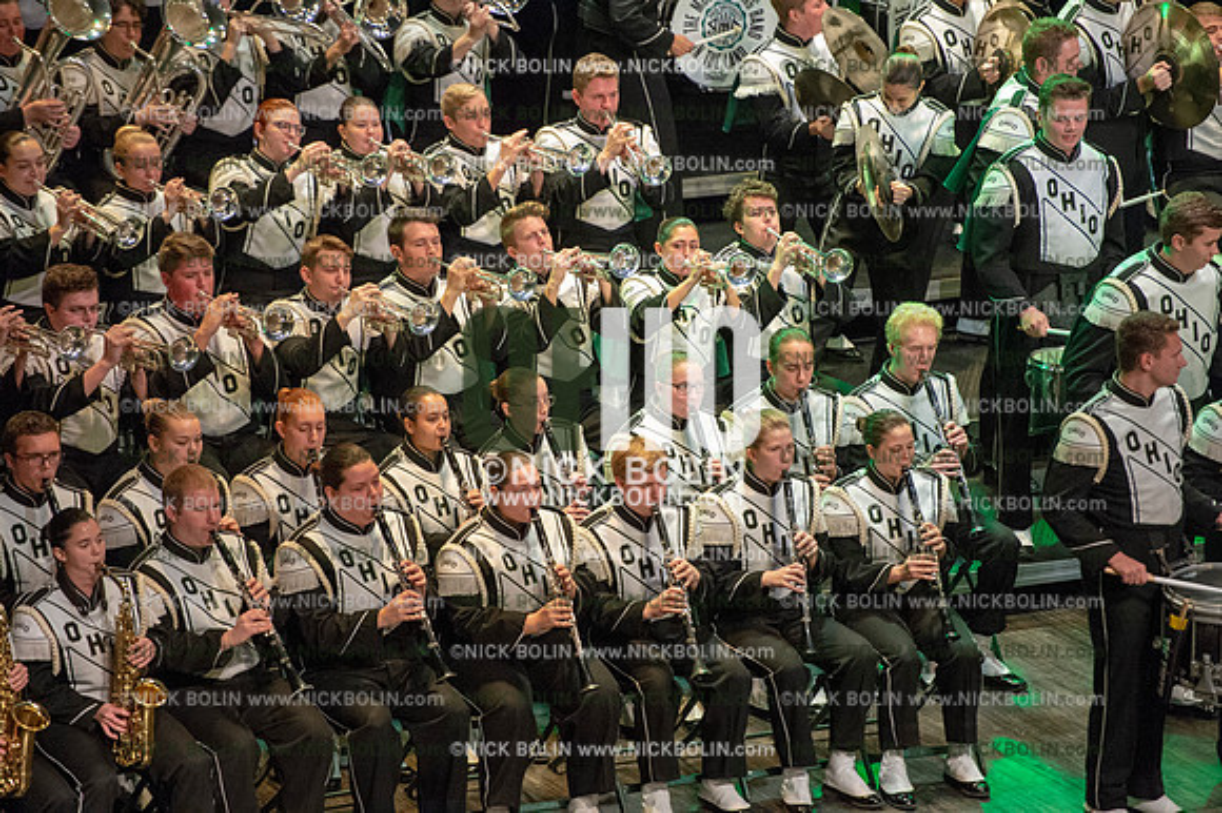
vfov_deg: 6.9
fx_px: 6785
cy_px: 406
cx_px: 611
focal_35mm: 200
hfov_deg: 10.3
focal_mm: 200
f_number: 2.8
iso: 8000
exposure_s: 1/1600
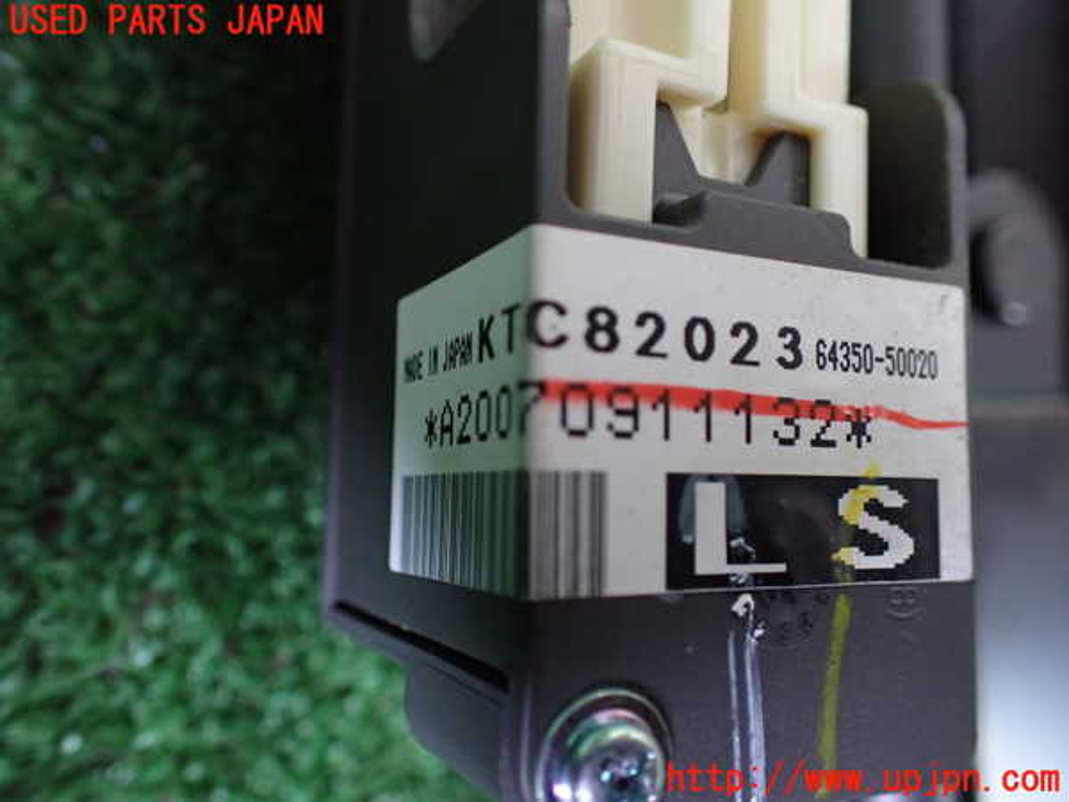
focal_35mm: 30
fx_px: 926
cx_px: 534
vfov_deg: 46.8
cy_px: 401
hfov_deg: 60.0
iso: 800
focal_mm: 5.4
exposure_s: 1/50
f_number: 2.3
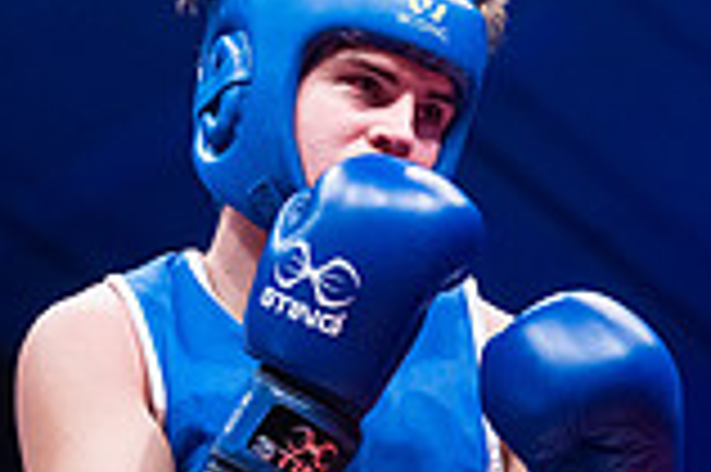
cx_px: 886
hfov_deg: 7.9
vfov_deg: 5.3
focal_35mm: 257
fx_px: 5070
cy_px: 326
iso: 3200
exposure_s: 1/800
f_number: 2.8
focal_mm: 70
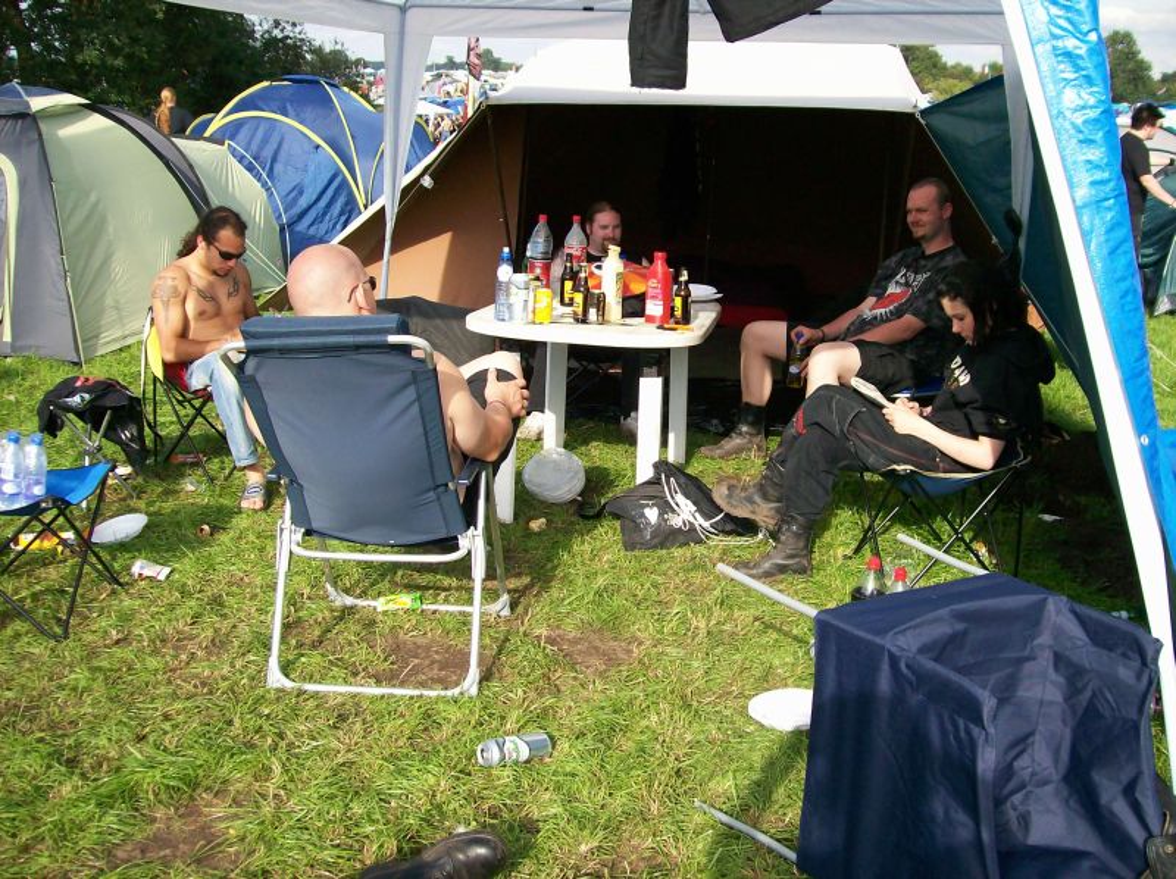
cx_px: 588
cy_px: 440
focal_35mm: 36
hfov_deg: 51.4
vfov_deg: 39.6
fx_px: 1222
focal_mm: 6
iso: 80
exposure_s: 1/822
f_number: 2.7
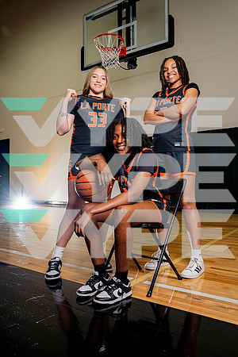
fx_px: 292
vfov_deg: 63.0
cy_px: 178
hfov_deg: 44.4
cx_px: 119
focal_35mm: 29
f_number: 7.1
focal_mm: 29.4
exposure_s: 1/200
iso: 640
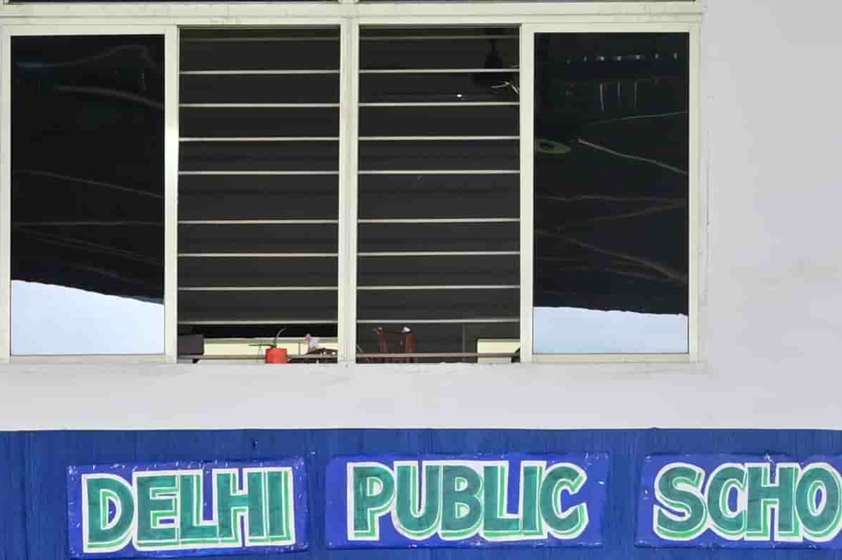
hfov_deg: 10.9
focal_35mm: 189
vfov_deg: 7.0
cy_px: 1145
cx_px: 417
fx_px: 4418
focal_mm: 37
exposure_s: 1/160
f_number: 6.3
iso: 400
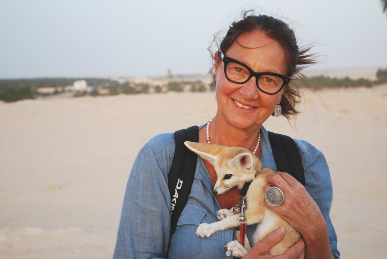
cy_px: 130
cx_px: 194
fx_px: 807
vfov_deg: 18.2
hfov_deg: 27.0
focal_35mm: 75
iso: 200
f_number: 5
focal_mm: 50
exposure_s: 1/100
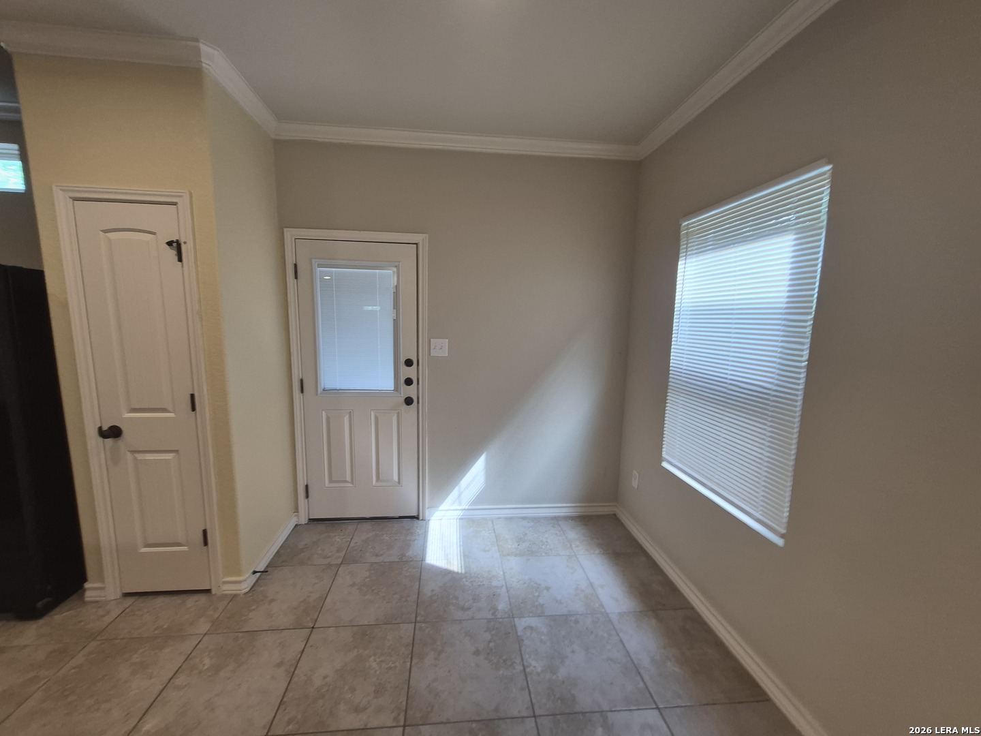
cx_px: 490
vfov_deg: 89.9
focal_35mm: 13
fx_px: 368
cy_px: 368
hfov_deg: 106.2
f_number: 2.2
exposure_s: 1/60
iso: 125
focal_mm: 1.74
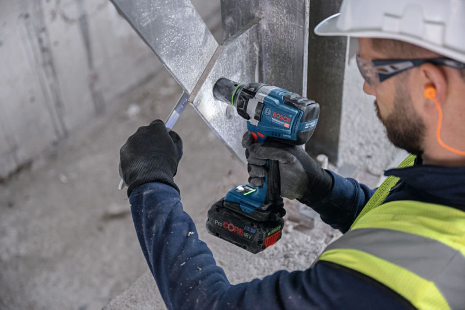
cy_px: 155
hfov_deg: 41.1
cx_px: 232
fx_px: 620
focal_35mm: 48
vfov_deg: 28.1
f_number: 2.8
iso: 1250
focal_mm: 48
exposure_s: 1/160
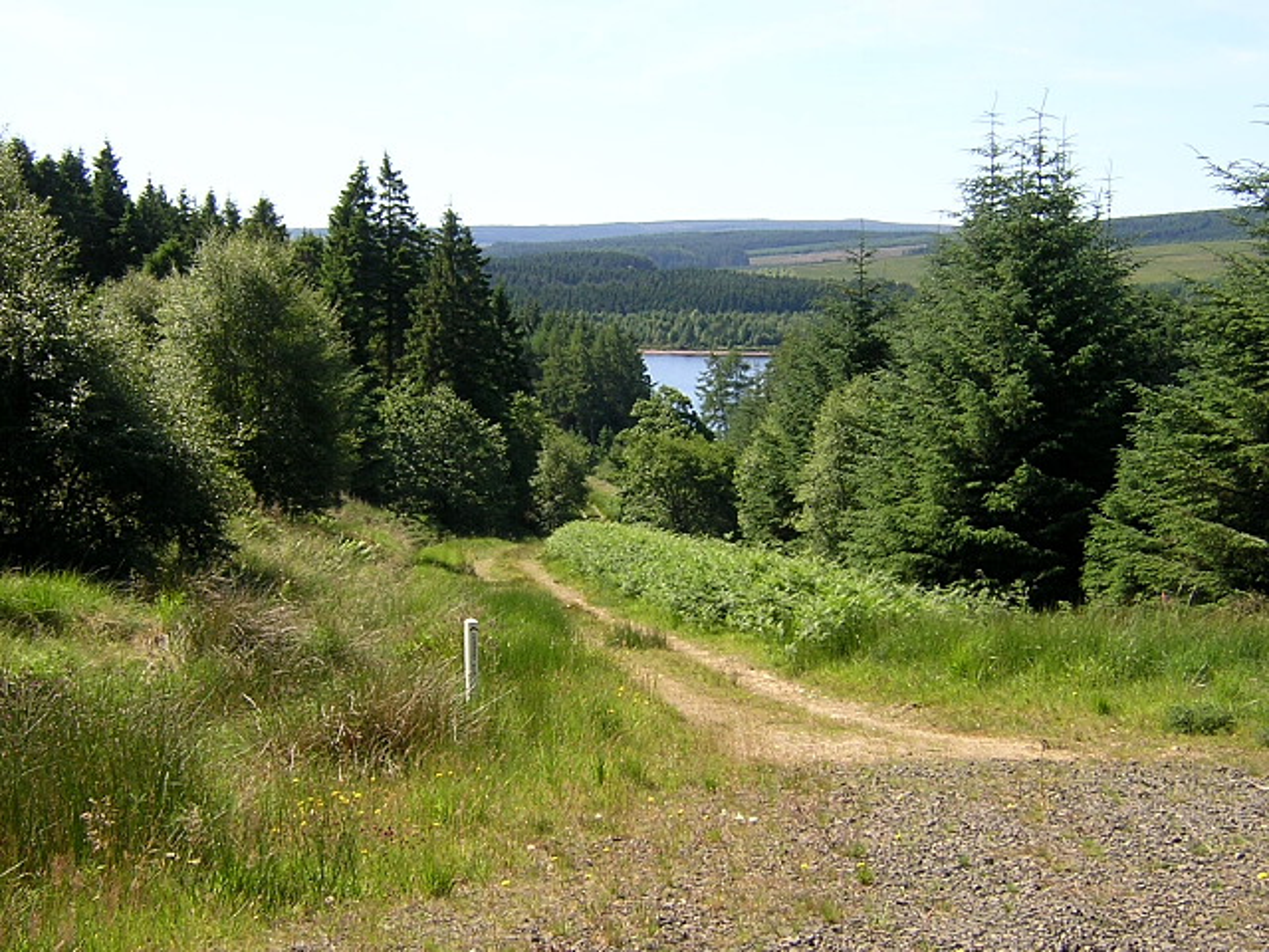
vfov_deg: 25.2
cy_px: 476
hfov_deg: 33.2
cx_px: 634
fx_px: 2126
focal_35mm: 58
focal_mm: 7.6
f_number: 6.6
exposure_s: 1/135
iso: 119
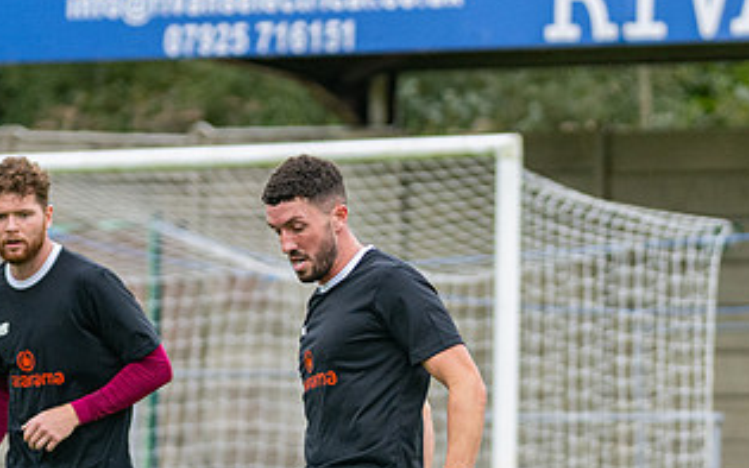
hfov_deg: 4.1
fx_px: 10514
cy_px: 556
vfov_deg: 2.5
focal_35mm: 515
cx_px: 597
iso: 400
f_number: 2.8
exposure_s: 1/1250
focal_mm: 155
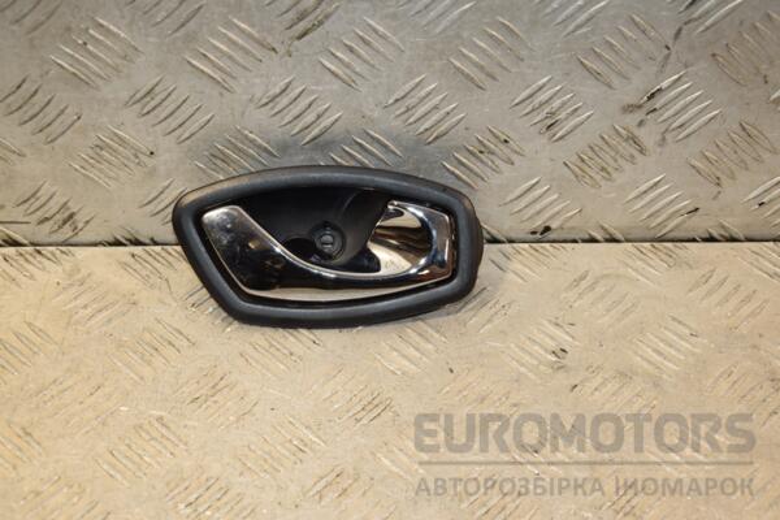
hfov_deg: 27.0
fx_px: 1625
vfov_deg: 18.2
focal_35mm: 75
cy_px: 260
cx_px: 390
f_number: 6.3
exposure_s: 1/200
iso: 800
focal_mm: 50
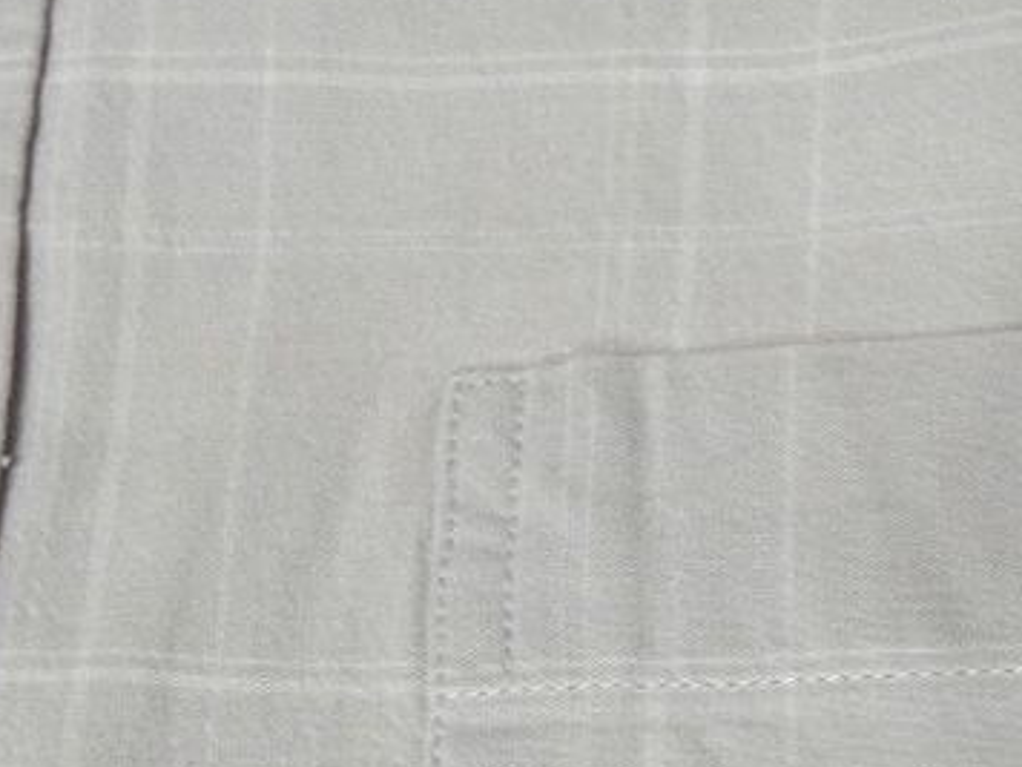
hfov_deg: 26.5
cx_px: 718
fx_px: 2155
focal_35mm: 73
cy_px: 1034
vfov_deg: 18.6
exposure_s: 1/18.8
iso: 400
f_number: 2.8
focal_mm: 4.6
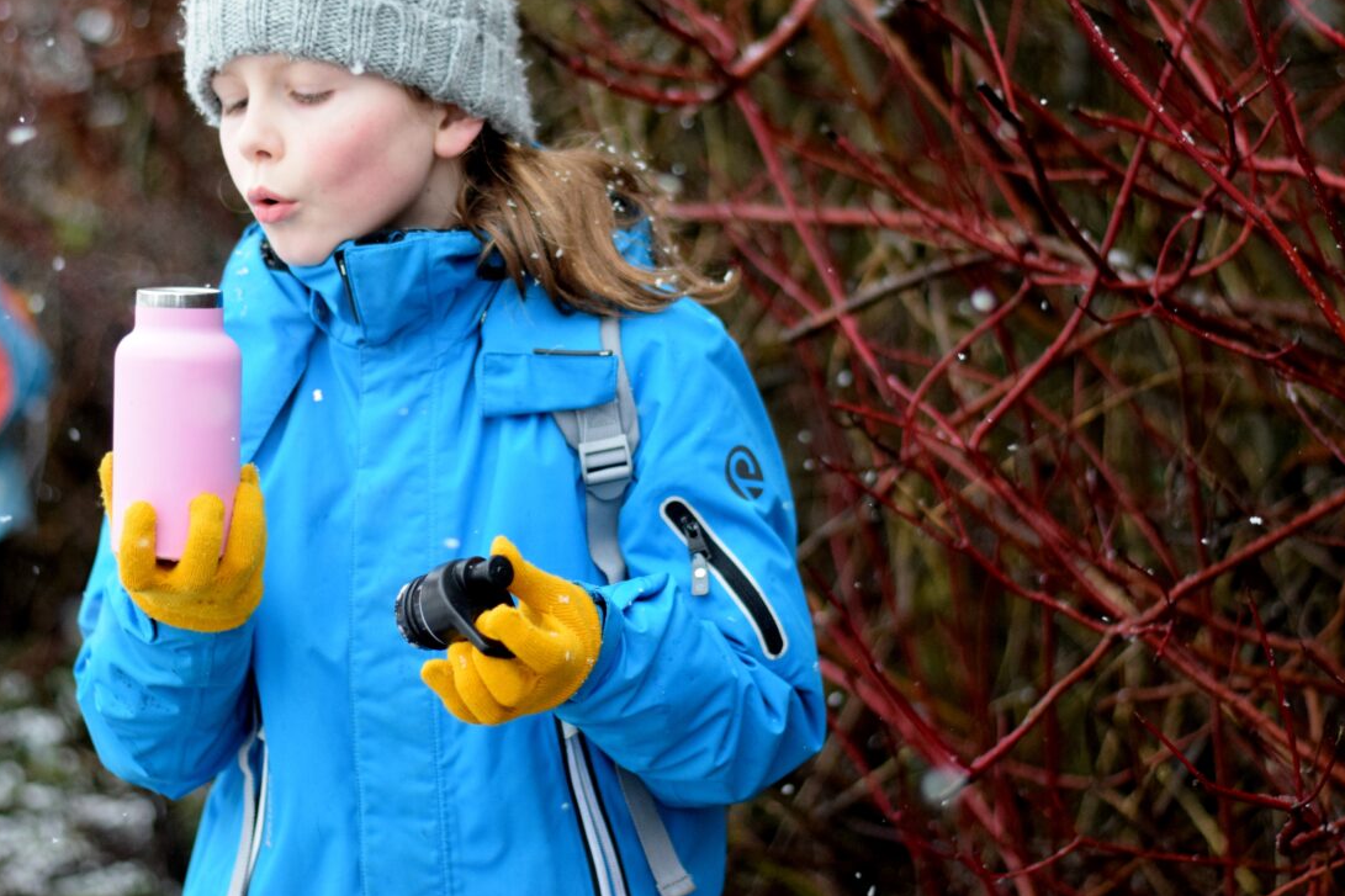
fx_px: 3698
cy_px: 309
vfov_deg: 13.8
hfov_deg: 20.6
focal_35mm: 99
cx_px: 586
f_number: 1.8
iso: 1250
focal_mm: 50
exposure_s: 1/1250
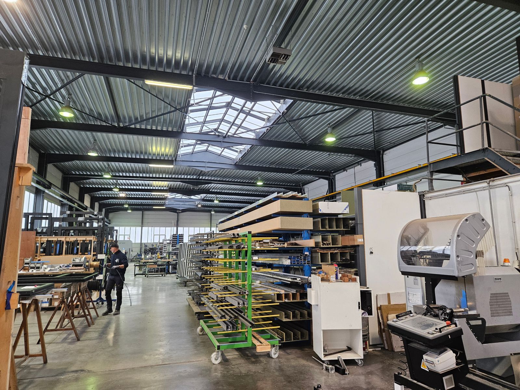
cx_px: 260
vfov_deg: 58.9
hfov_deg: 73.9
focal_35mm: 23
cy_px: 195
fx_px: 346
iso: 200
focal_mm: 5.4
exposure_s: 1/100
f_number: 1.8
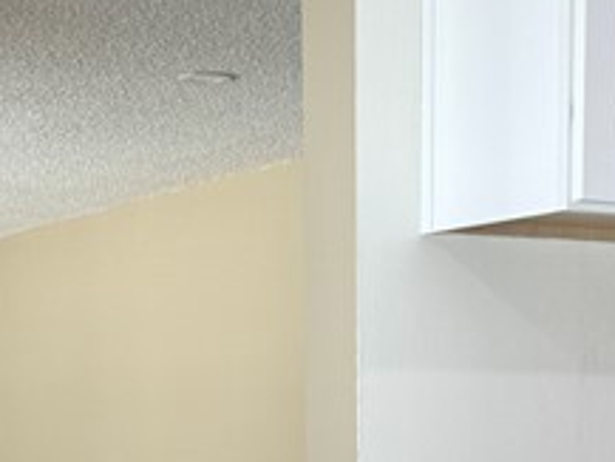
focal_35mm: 113
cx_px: 266
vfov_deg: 12.7
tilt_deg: -2.9
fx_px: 2009
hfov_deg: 17.4
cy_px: 604
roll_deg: +0.3
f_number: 1.78
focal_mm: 6.76
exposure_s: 1/121
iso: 64
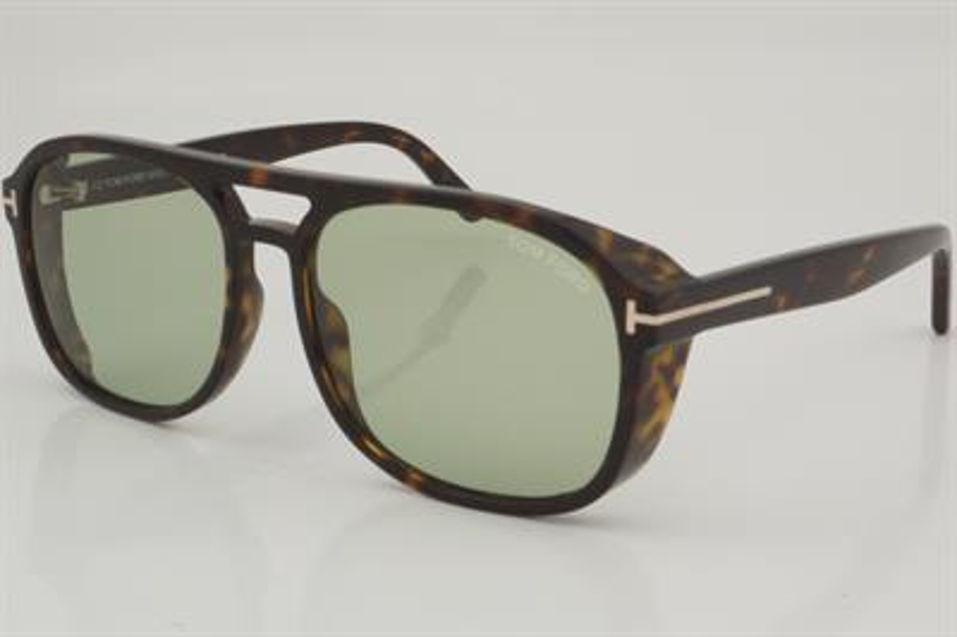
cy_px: 318
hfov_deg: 27.0
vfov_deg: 18.2
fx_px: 1992
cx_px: 478
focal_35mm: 75
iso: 100
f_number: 32
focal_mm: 50
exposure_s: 1/3
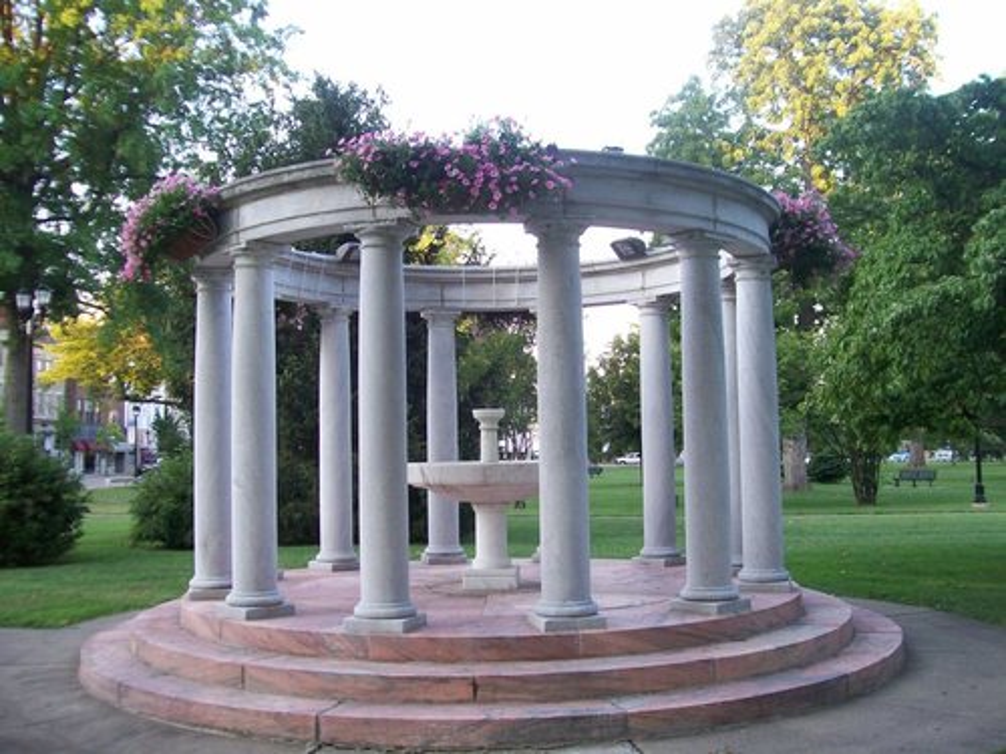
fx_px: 1046
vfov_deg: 39.7
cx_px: 503
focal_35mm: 36
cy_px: 377
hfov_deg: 51.4
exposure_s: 1/55.9
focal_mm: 6
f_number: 2.7
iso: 80
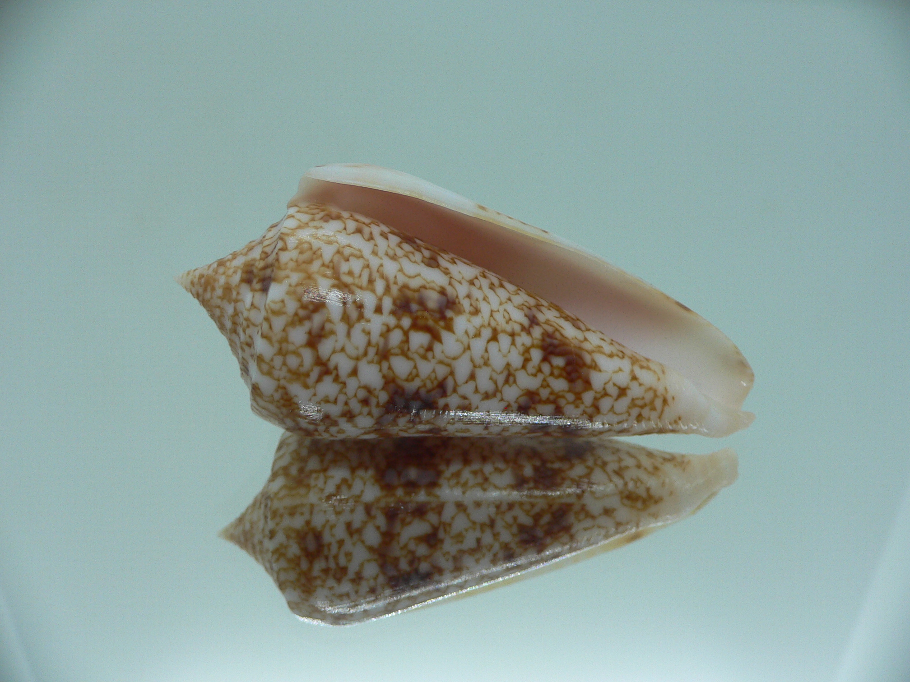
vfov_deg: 40.7
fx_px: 920
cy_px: 341
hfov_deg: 52.6
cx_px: 455
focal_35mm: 35
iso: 80
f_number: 2.8
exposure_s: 1/60
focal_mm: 4.6
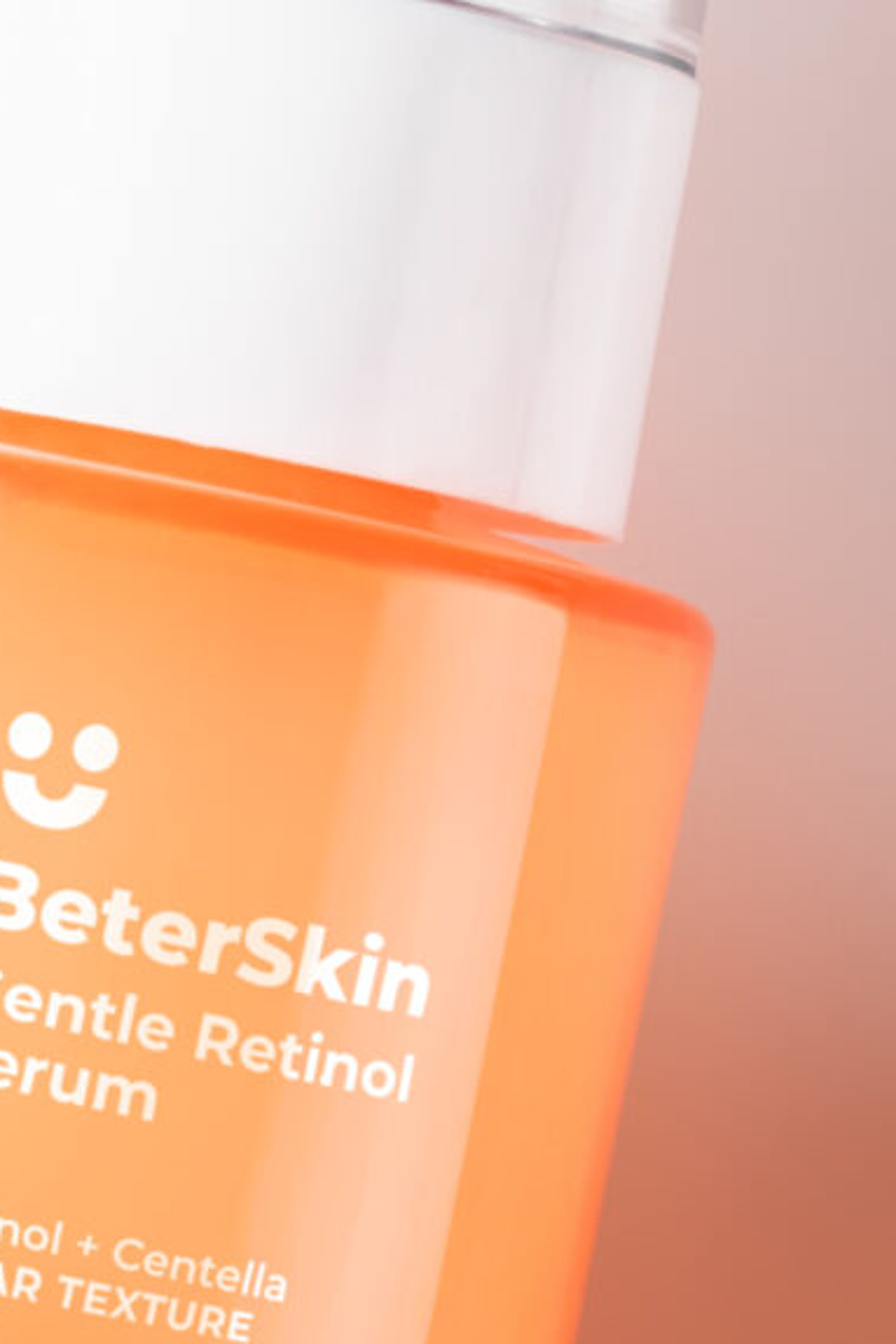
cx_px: 135
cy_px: 656
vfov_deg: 5.9
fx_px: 13095
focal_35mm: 351
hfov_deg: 3.9
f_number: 20
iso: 100
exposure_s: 1/125
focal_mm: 70
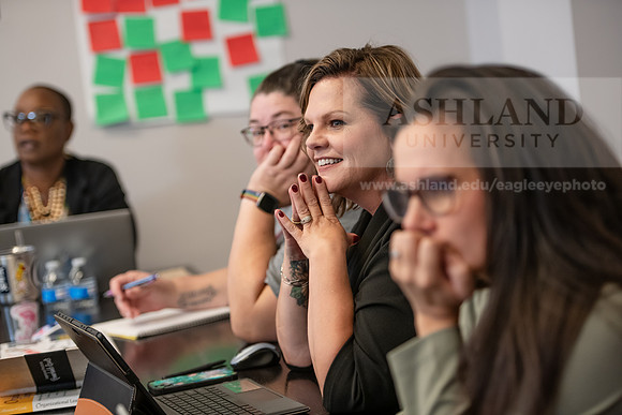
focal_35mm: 95
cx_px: 311
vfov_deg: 14.4
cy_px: 208
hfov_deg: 21.5
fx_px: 1642
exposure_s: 1/200
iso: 1000
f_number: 2.8
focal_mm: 95
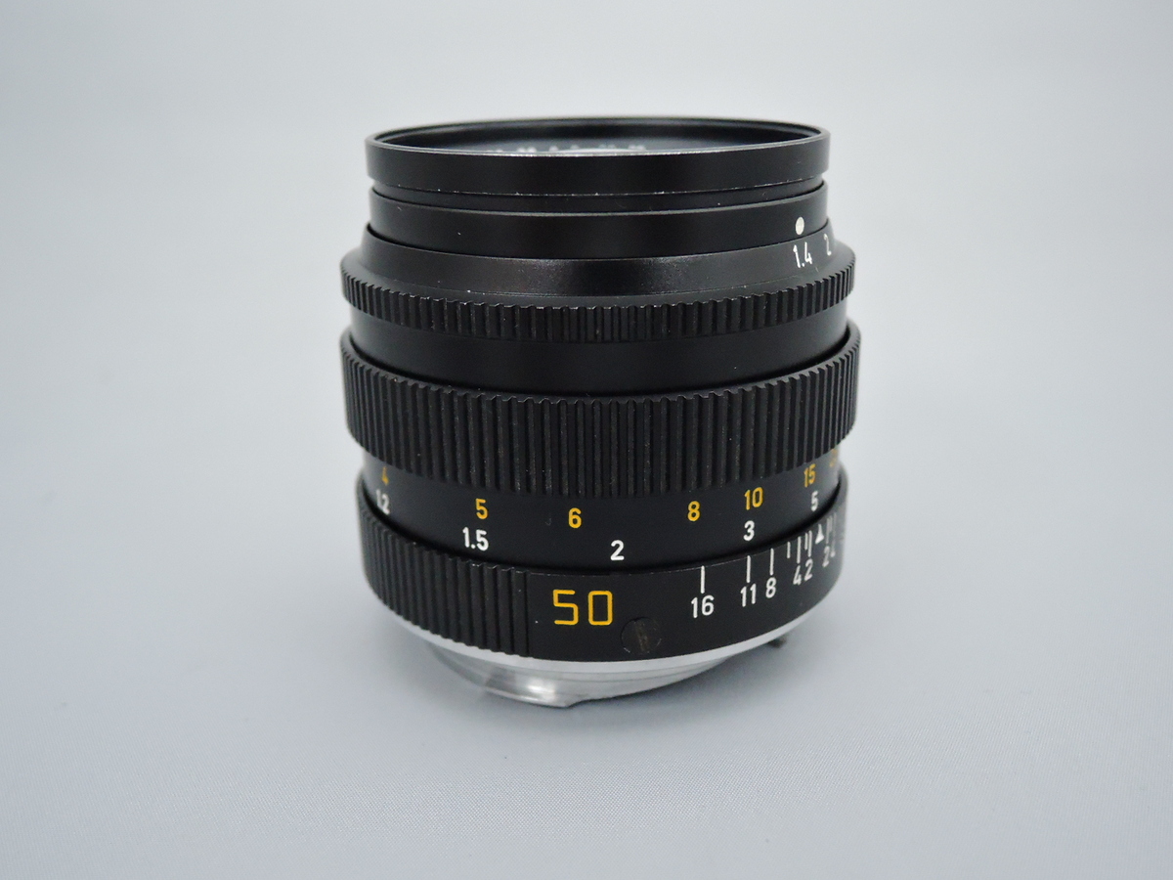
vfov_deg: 40.7
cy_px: 440
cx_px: 586
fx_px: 1186
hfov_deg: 52.6
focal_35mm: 35
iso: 1600
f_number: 3.2
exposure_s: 1/320
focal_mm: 7.5
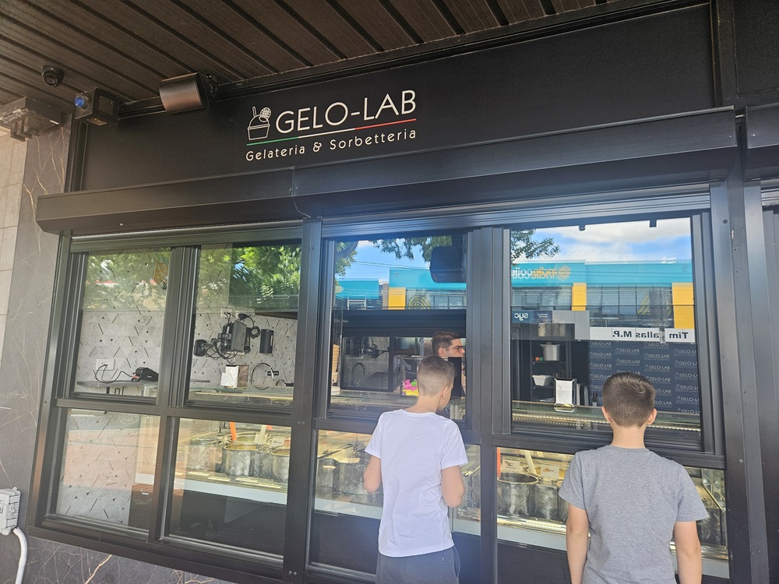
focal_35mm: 23
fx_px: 518
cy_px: 292
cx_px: 390
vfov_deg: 58.9
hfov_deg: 73.9
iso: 40
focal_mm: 5.4
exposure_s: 1/100
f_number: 1.8
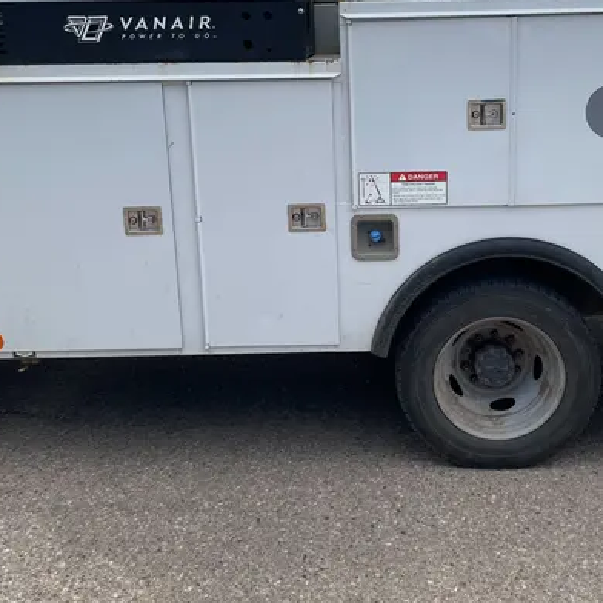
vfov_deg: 39.0
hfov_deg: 38.9
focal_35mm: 43
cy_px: 235
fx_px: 847
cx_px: 375
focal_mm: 4.2
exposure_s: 1/2564
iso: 32
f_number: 1.6
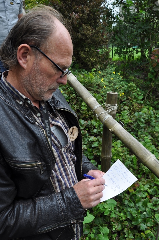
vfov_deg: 59.6
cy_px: 120
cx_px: 80
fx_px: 209
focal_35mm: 32
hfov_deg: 41.6
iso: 200
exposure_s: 1/160
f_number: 6.3
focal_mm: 21
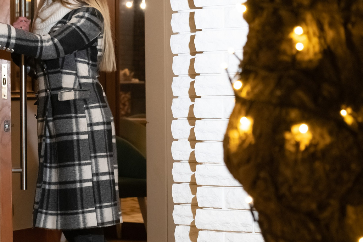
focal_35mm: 115
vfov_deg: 11.9
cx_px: 14
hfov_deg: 17.4
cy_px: 115
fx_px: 1160
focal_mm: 46
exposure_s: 1/160
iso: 1000
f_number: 4
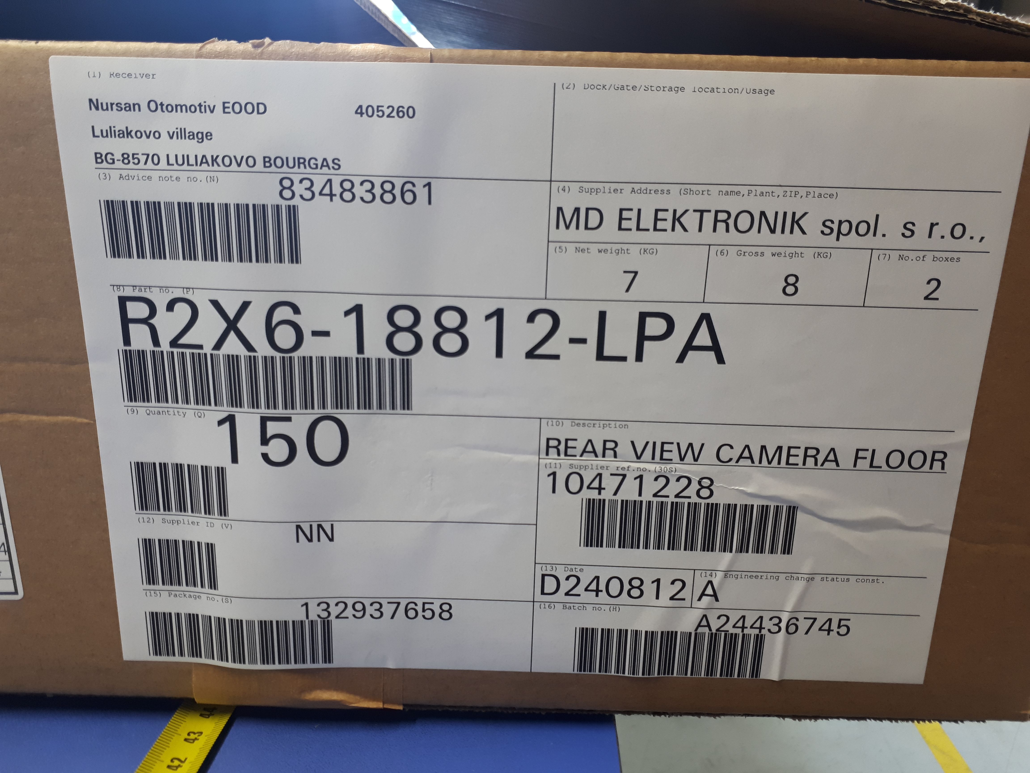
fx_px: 803
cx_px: 515
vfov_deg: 51.4
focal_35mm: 27
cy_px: 386
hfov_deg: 65.3
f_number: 1.9
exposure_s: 1/33
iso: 80
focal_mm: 3.6
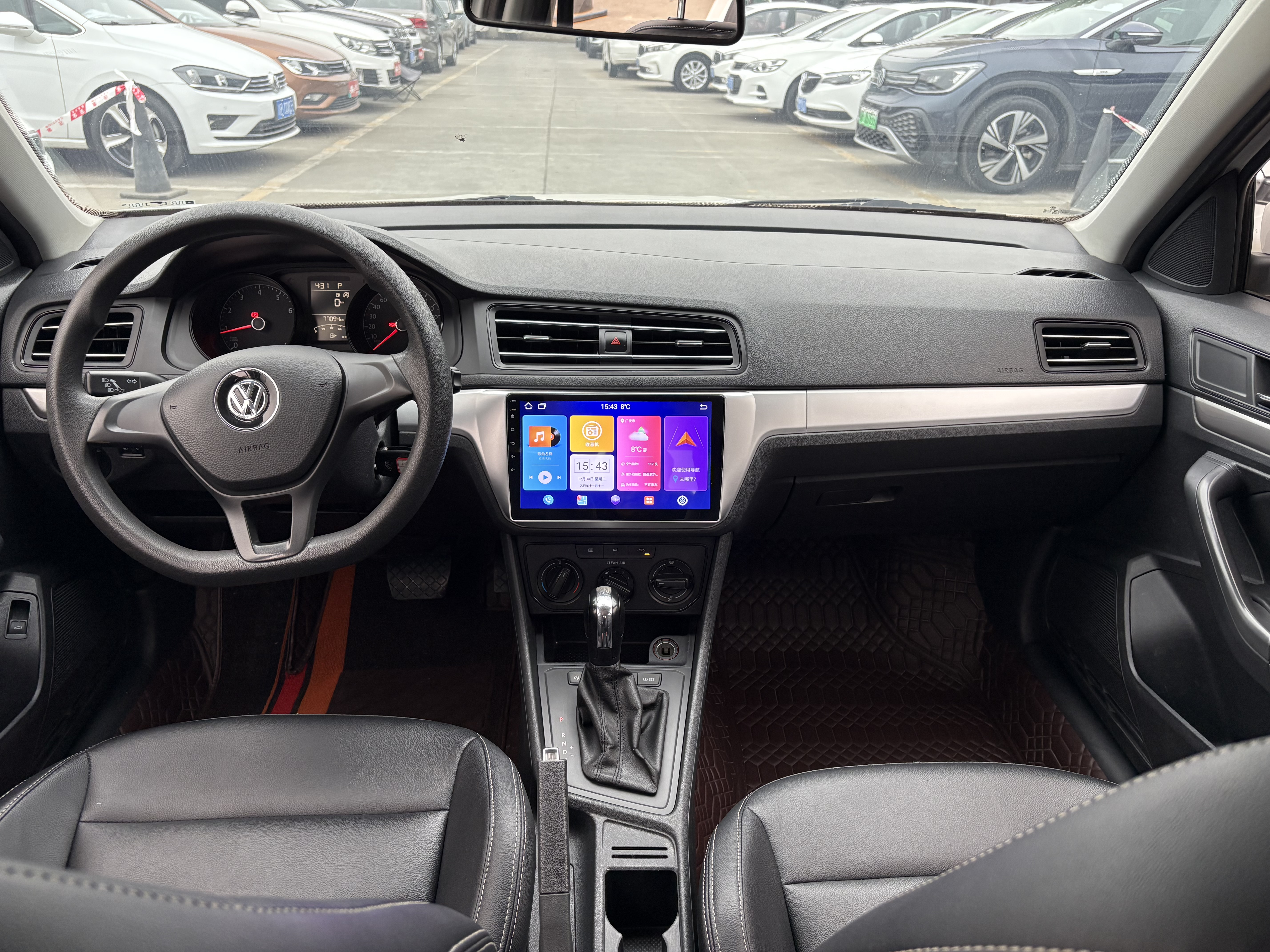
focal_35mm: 26
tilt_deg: -25.9
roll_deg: -2.2
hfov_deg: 67.3
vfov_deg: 53.1
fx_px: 954
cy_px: 476
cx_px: 635
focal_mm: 5.96
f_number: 1.6
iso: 125
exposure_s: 1/122
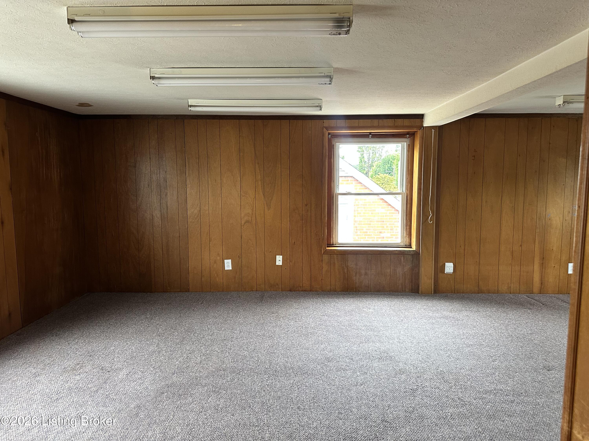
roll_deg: -0.3
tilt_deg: -5.4
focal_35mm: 24
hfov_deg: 71.6
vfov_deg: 56.8
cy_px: 220
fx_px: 408
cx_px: 294
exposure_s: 1/60
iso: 320
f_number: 1.78
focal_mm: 6.86
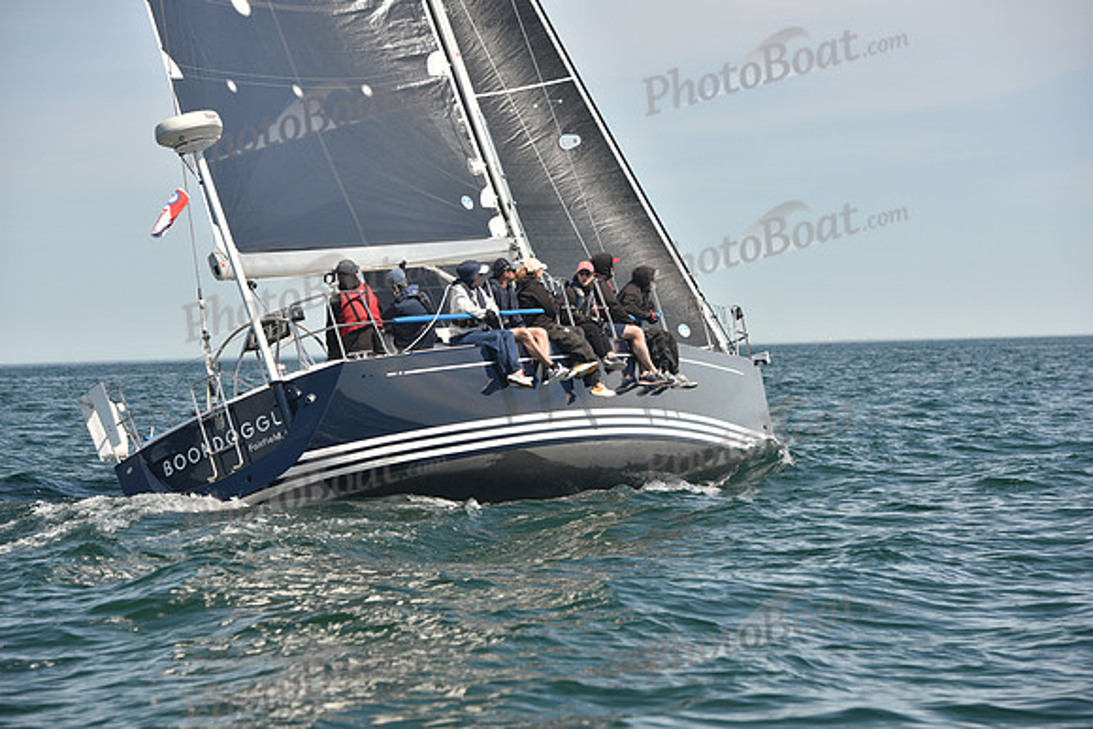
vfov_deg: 11.4
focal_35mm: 120
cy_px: 364
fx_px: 3644
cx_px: 546
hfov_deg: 17.1
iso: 250
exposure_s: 1/640
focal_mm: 120
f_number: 5.6
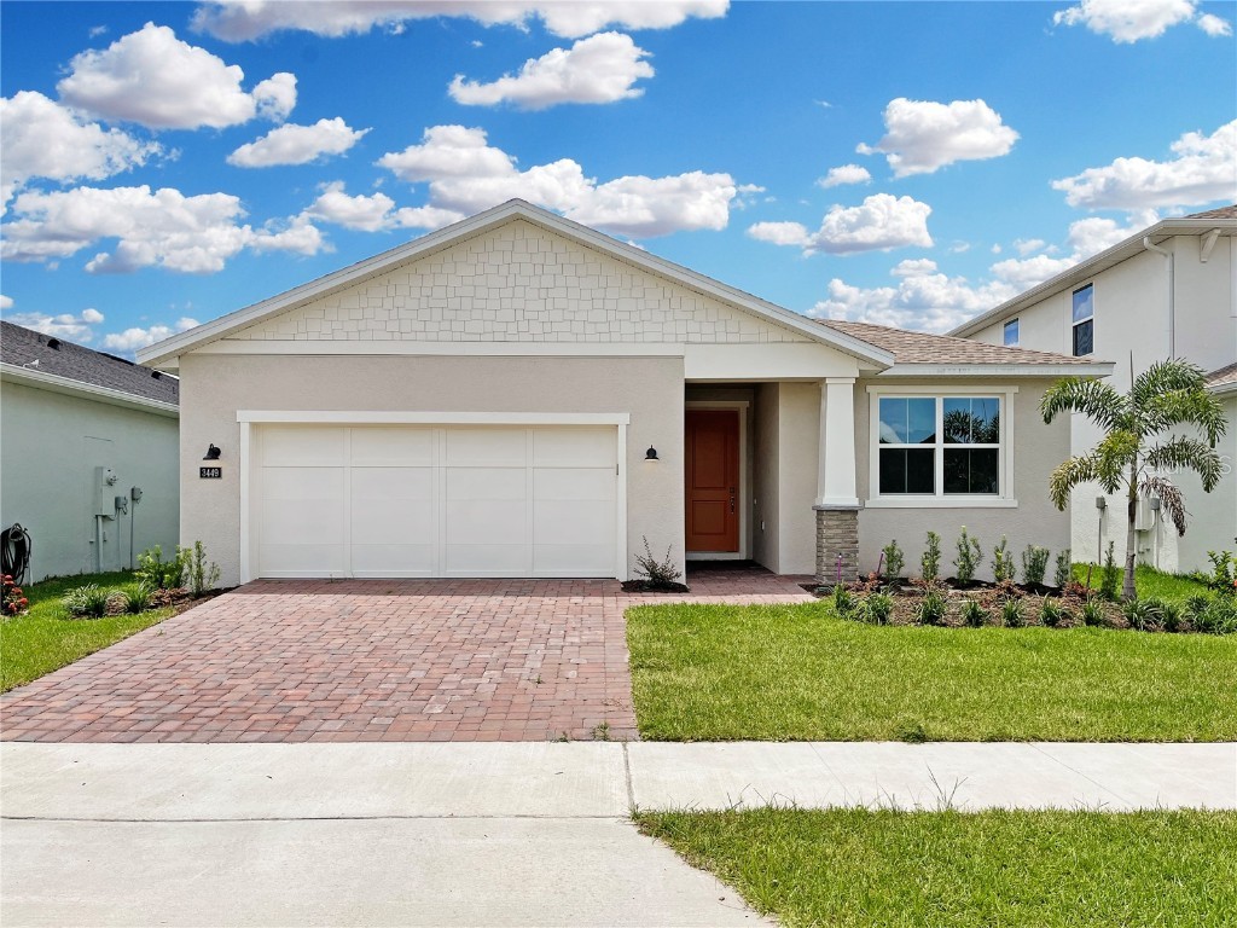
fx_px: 929
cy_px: 464
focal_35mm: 26
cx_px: 618
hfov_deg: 67.3
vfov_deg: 53.1
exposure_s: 1/5848
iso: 50
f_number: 1.6
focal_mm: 5.1
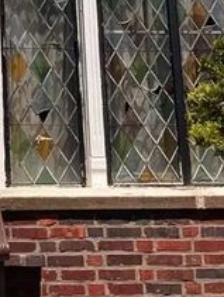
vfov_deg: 12.1
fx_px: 1333
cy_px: -147
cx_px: -68
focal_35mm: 155
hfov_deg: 9.4
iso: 80
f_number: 1.78
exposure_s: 1/5348
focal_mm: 6.76
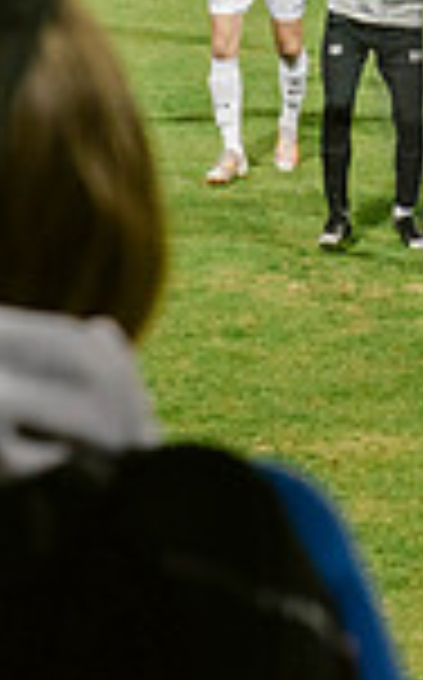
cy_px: -47
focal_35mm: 274
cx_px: 1161
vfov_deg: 7.6
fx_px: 5068
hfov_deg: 4.6
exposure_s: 1/160
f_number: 5
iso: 2000
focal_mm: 70
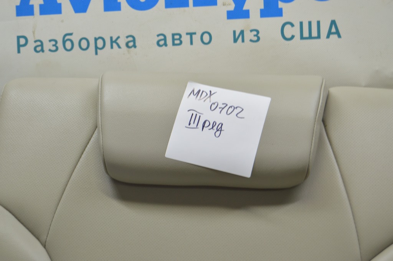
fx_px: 900
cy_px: 130
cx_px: 196
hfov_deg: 24.6
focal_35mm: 82
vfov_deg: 16.5
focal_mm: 55
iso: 400
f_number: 5.6
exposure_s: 1/20
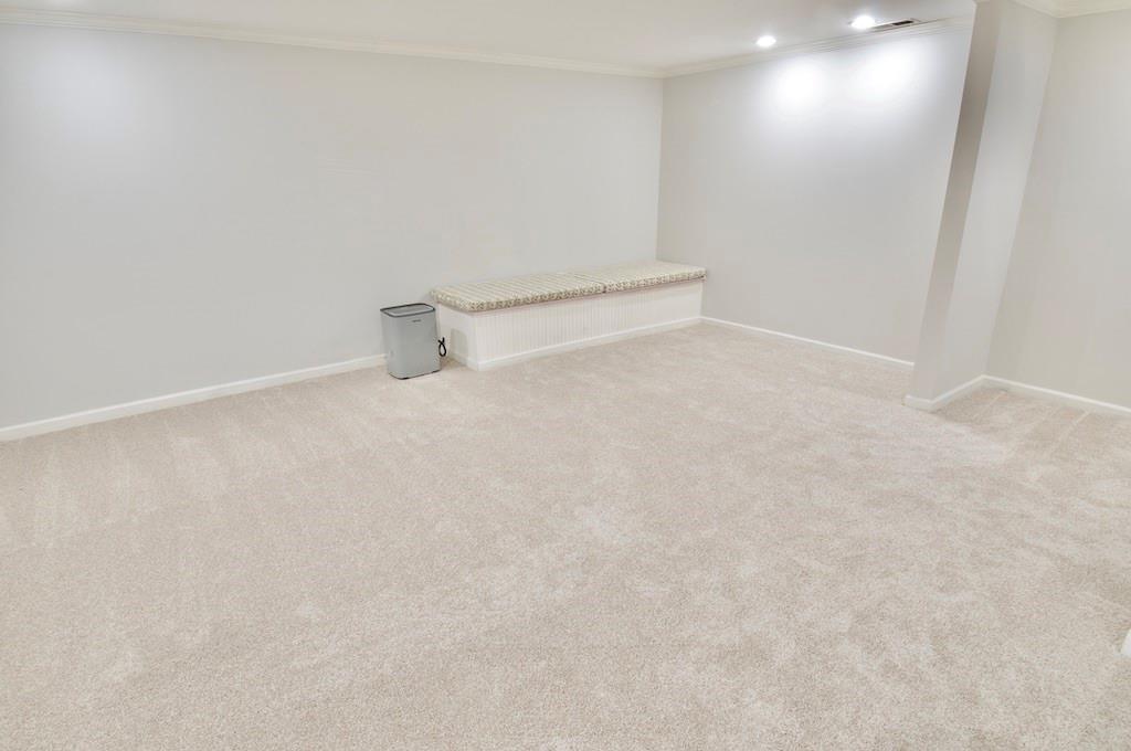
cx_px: 566
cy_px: 376
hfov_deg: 90.1
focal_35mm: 18
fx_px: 565
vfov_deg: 67.2
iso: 100
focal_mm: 12
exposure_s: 1
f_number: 8
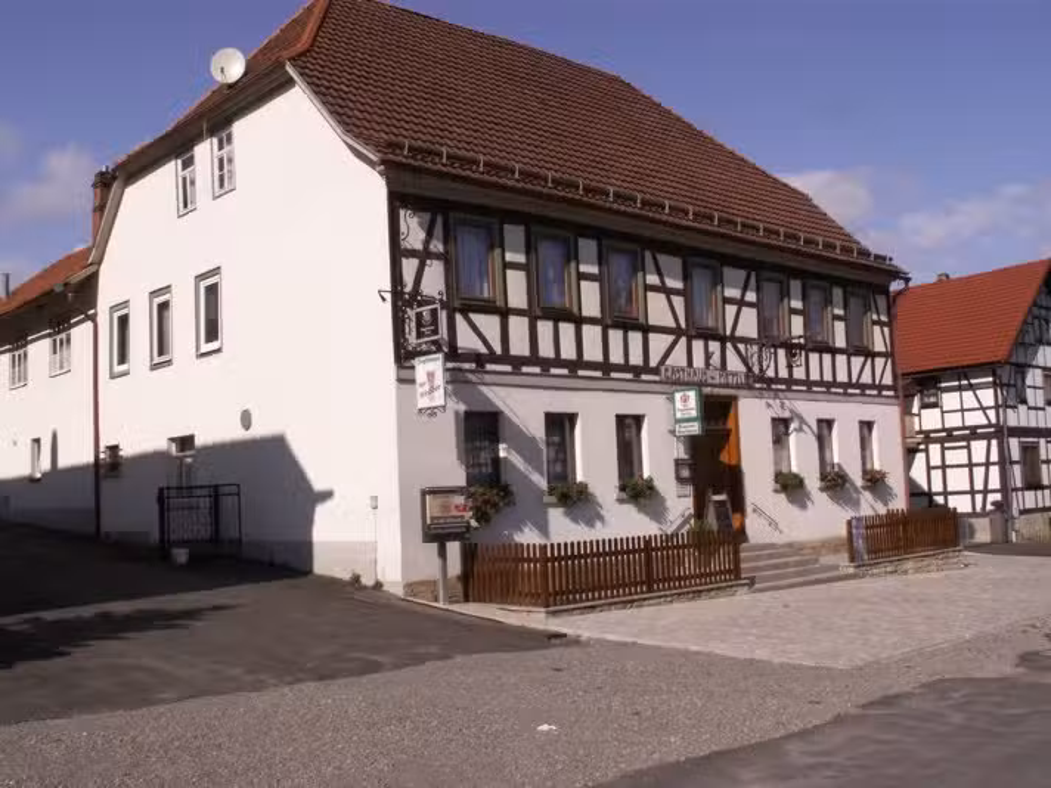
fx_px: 1063
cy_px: 394
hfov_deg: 52.6
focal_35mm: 35
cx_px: 526
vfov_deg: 40.7
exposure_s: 1/320
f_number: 8
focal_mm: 5.86
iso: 50
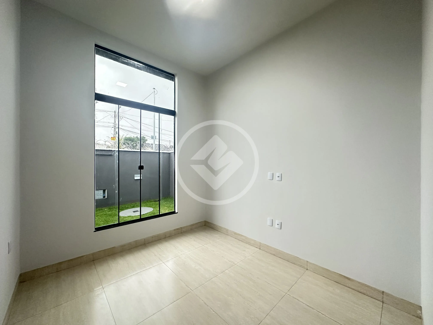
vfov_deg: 85.7
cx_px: 216
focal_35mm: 14
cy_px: 162
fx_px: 175
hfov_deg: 102.1
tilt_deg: -0.2
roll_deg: -0.6
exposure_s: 1/120
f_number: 2.2
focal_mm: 2.22
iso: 320
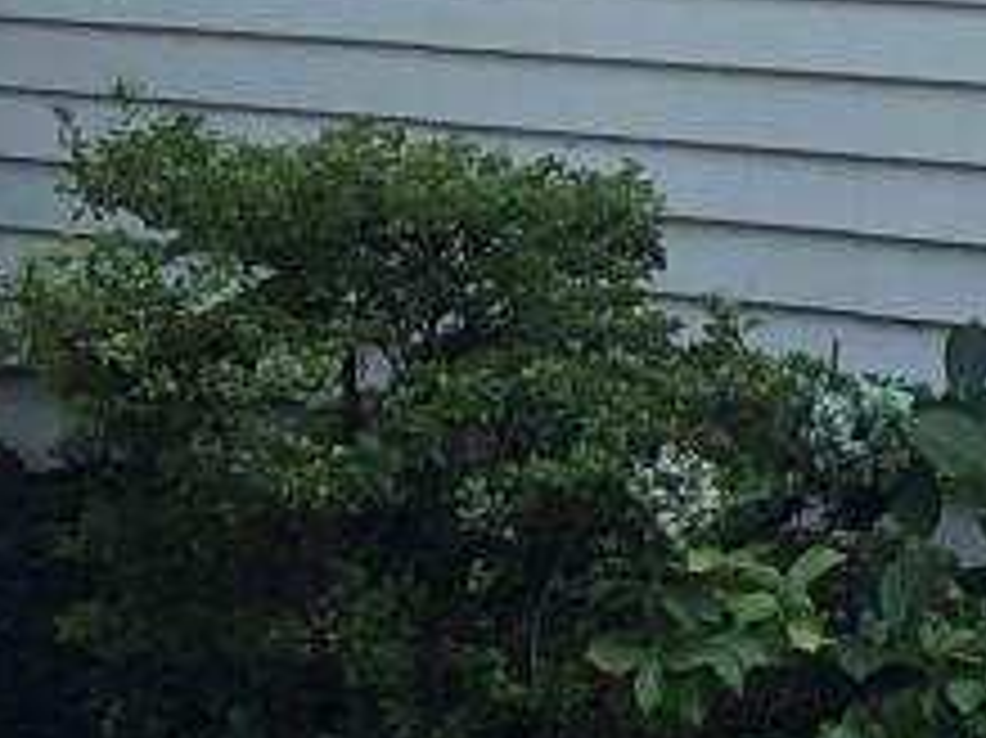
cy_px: -410
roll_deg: +0.0
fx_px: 5238
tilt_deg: +1.9
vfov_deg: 7.9
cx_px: 1819
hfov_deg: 10.1
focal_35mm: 184
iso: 20
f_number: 1.8
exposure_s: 1/867
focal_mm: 3.99
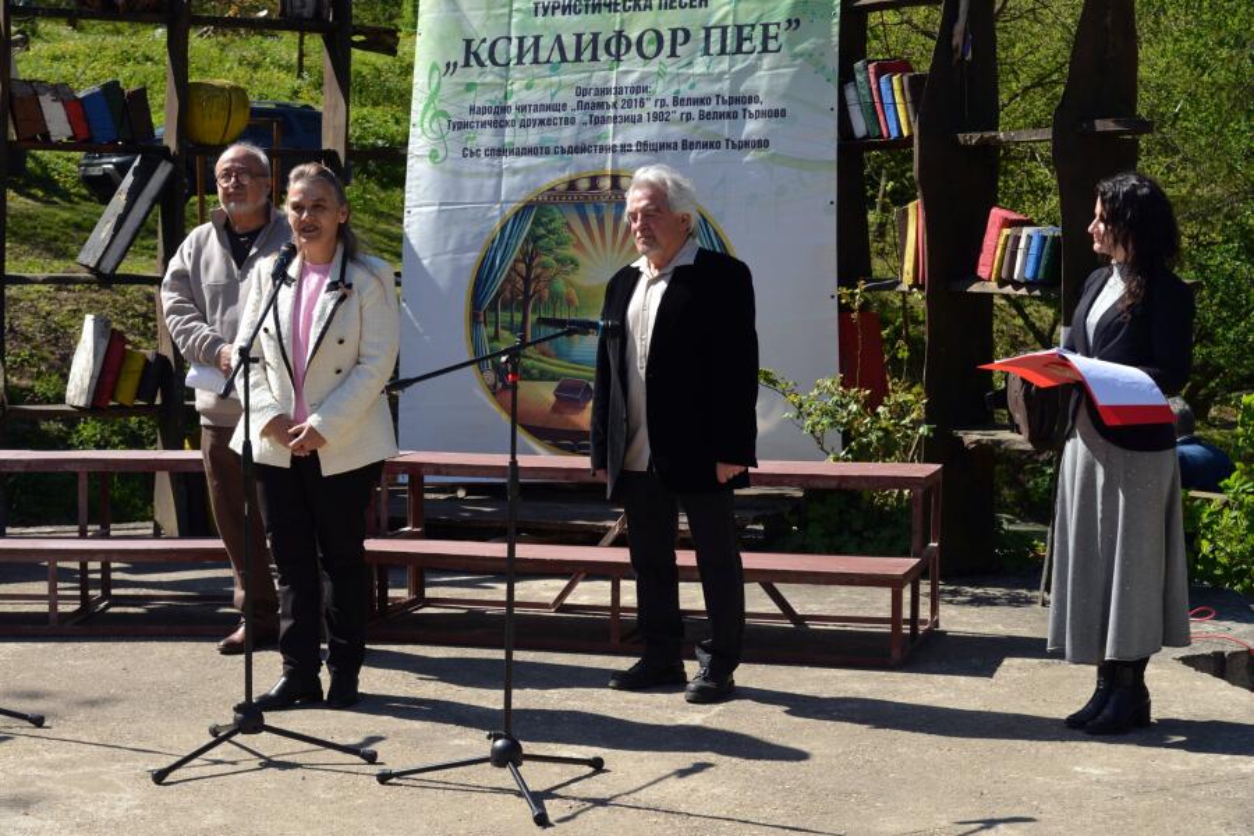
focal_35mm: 66
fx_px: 2299
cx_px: 627
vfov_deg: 20.6
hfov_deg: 30.5
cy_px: 418
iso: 100
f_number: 5.6
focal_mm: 66
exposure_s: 1/125
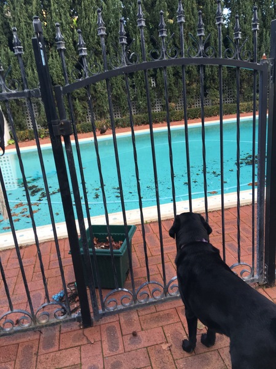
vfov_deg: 61.7
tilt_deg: -16.5
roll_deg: +5.2
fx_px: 308
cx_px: 138
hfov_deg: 48.2
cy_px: 184
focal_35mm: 29
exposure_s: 1/100
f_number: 2.2
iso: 40
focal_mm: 4.15
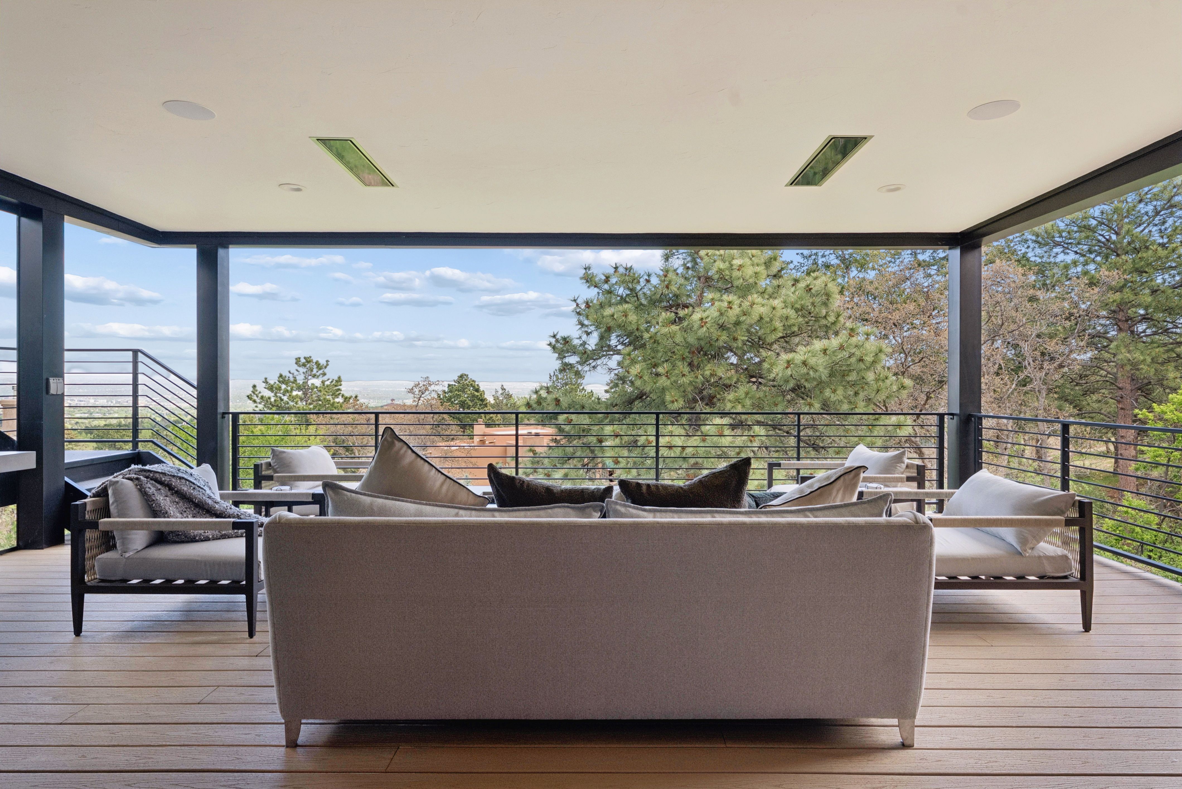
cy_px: 394
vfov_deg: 62.0
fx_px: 657
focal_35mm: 20
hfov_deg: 83.9
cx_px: 591
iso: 320
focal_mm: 20
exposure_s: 1/125
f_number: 9
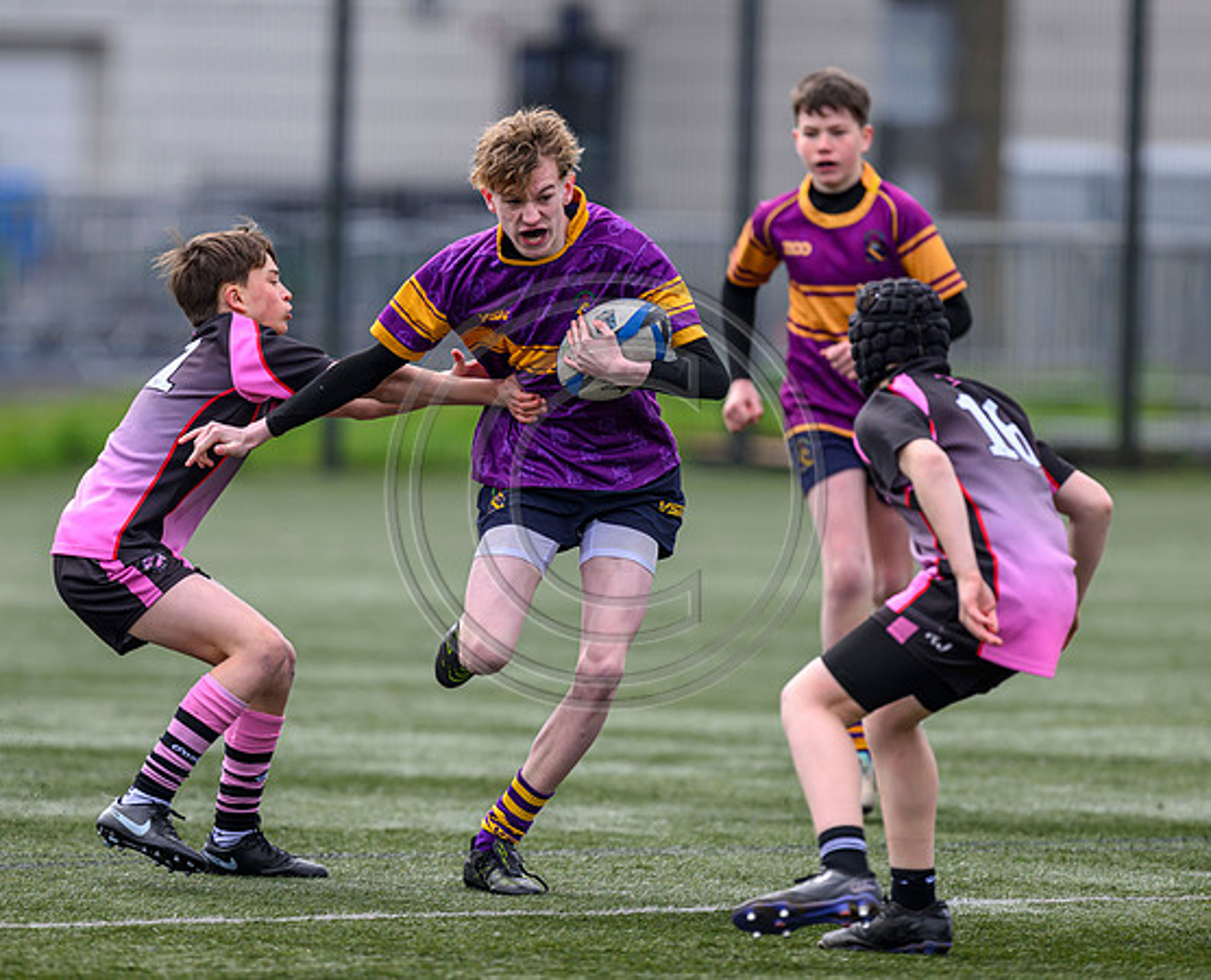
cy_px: 455
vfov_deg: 3.2
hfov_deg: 4.0
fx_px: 17528
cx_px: 477
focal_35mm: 487
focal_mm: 400
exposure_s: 1/2500
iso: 500
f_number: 3.5
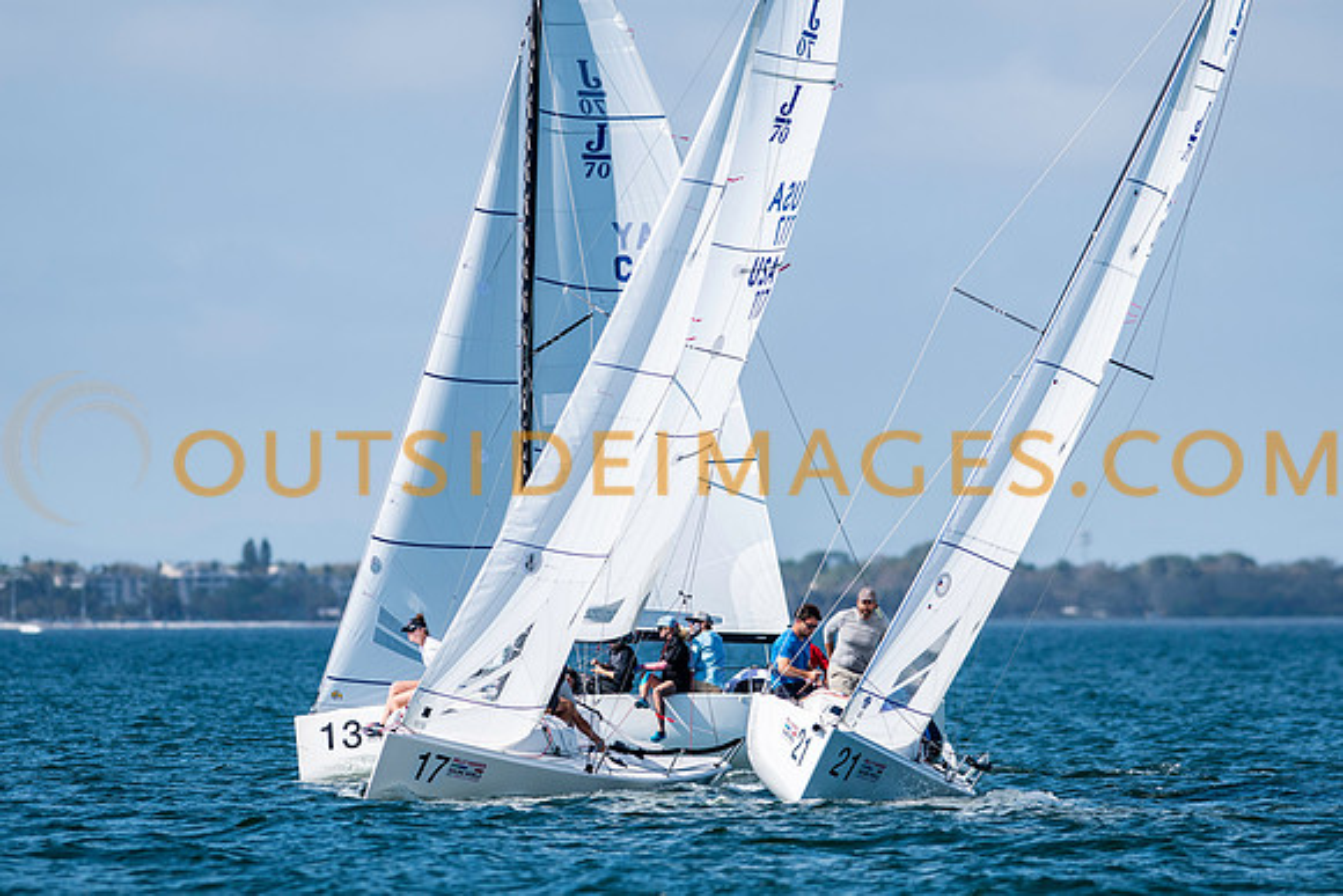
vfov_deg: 2.7
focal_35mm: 516
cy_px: 514
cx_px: 661
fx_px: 19252
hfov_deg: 4.0
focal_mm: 300
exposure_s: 1/3200
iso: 200
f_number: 5
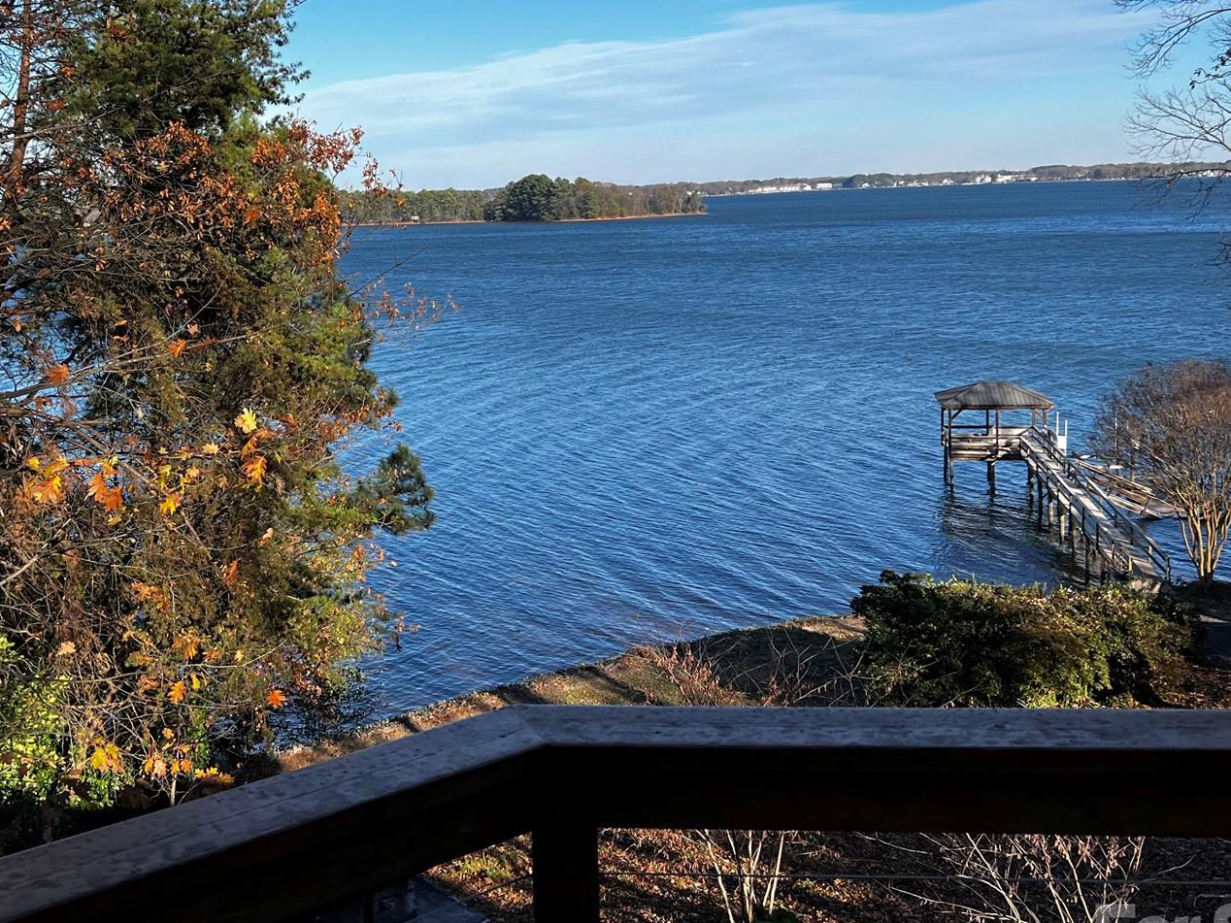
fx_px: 1494
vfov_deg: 34.2
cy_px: 341
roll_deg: +2.3
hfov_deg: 44.2
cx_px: 421
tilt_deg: -6.0
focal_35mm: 42
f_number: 1.5
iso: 50
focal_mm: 5.7
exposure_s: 1/2762
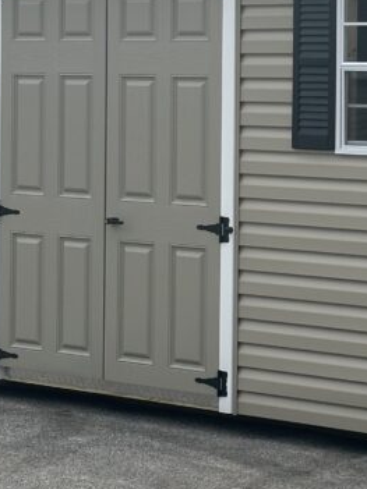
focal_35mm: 140
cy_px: 96
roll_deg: +1.9
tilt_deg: +1.3
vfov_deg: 14.0
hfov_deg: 10.5
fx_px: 1980
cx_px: 384
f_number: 1.78
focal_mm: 6.86
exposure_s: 1/2597
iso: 64
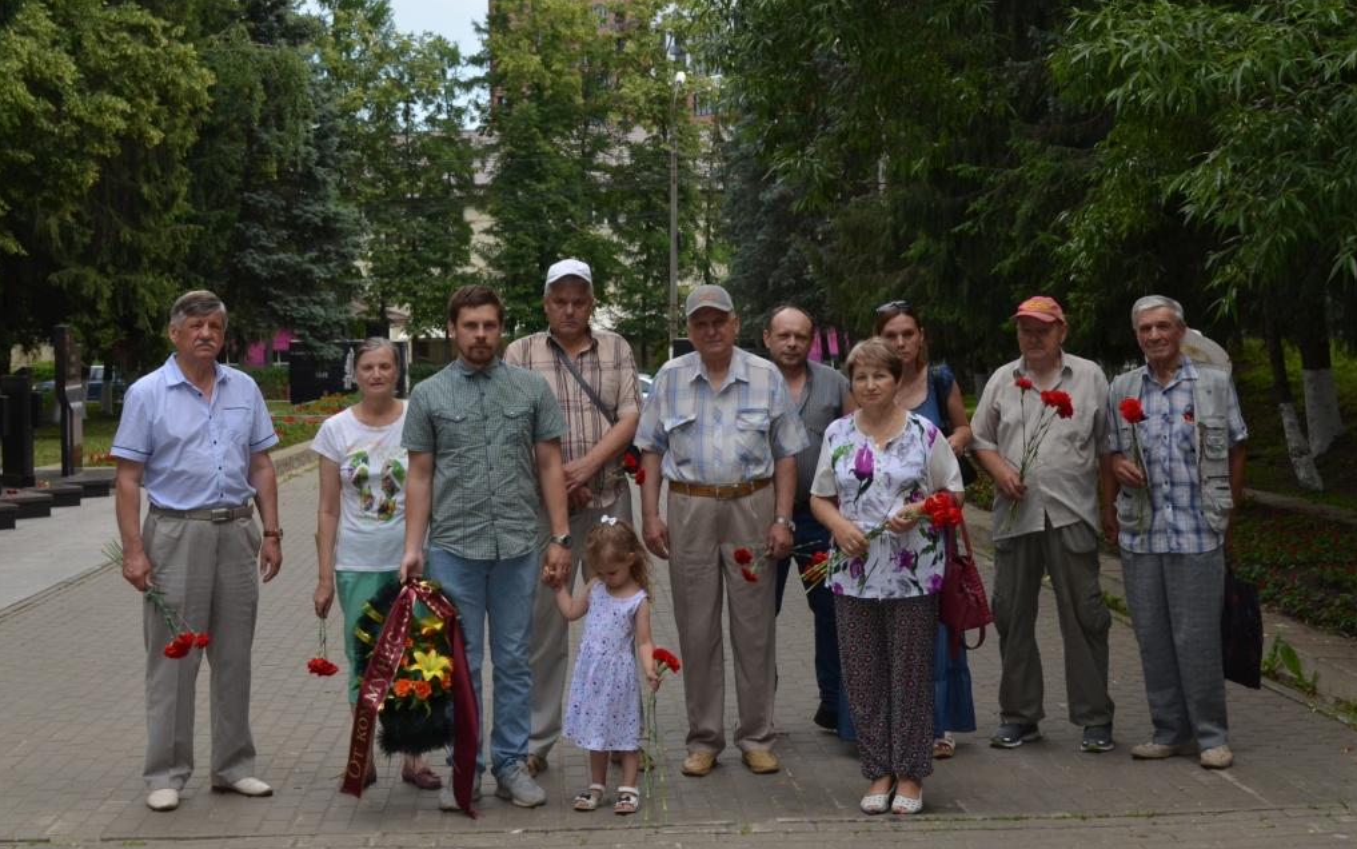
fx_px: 1591
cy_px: 429
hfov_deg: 46.2
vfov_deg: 29.9
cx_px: 678
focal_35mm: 43
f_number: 6.3
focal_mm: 28
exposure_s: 1/200
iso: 100
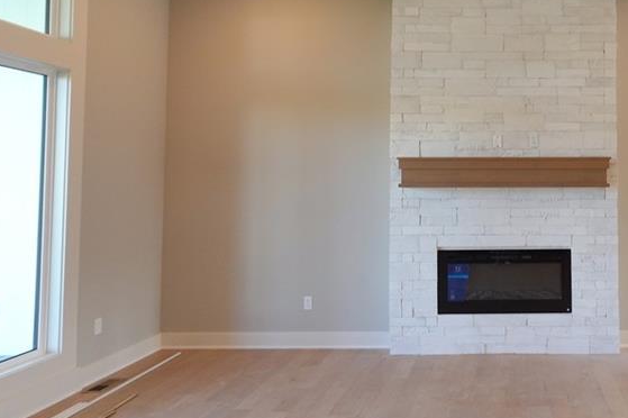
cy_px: 153
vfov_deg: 39.6
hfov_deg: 53.0
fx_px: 575
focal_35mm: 33
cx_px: 513
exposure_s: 1/80
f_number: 5
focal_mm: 6.9
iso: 800
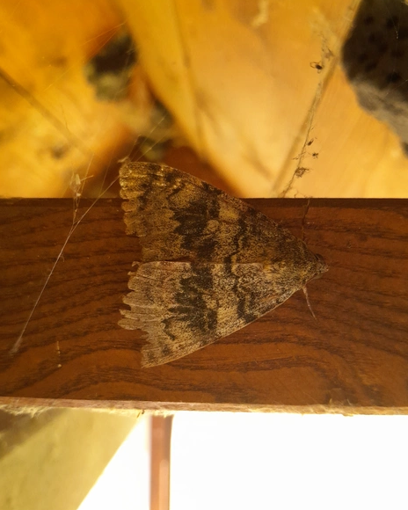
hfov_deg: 51.5
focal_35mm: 28
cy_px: 263
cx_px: 203
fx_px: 423
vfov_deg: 62.2
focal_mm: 3.98
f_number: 1.8
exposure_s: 1/143
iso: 400
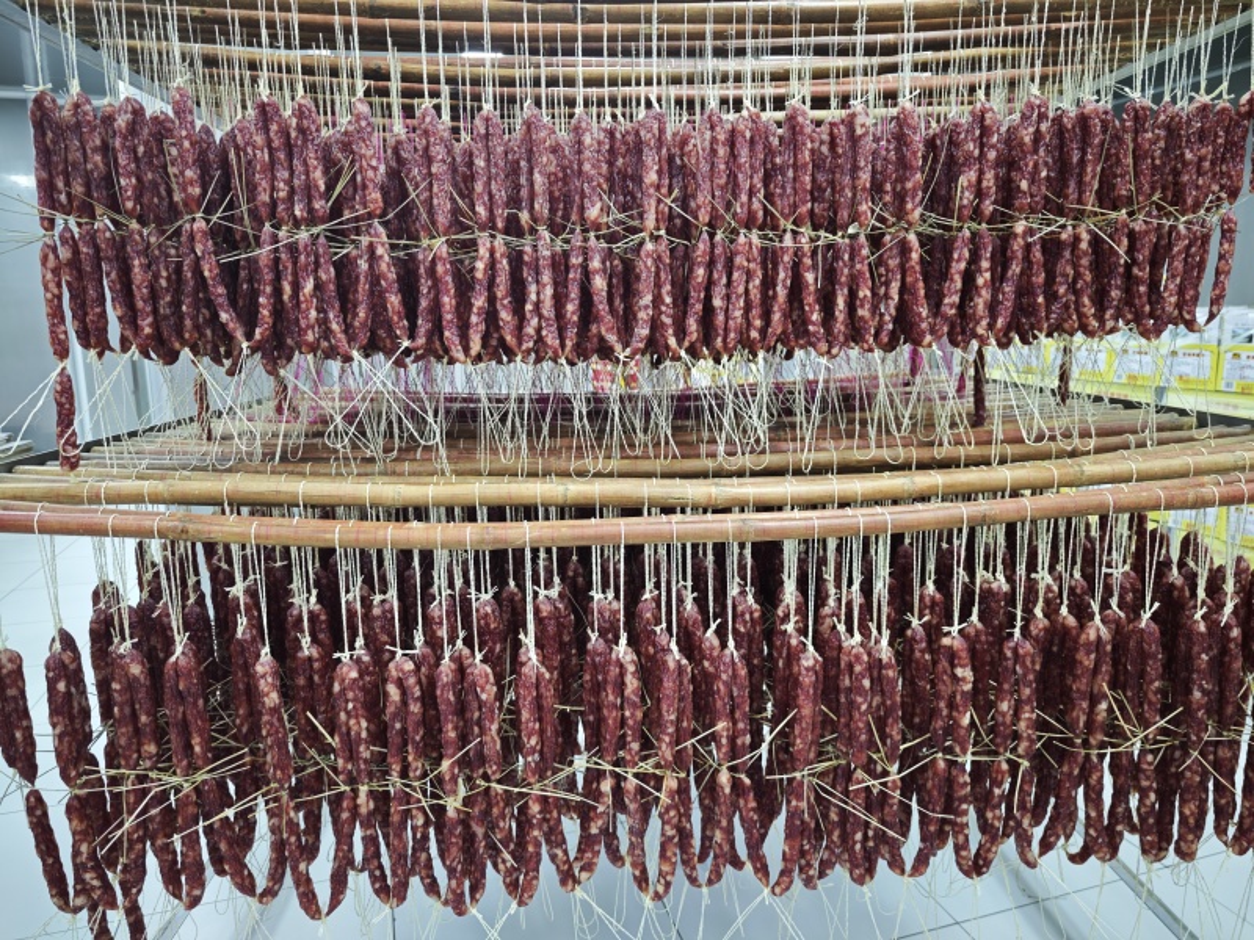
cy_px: 470
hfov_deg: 73.9
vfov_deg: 58.9
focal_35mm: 23
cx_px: 627
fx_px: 833
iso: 320
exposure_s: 1/50
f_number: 1.63
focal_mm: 8.72
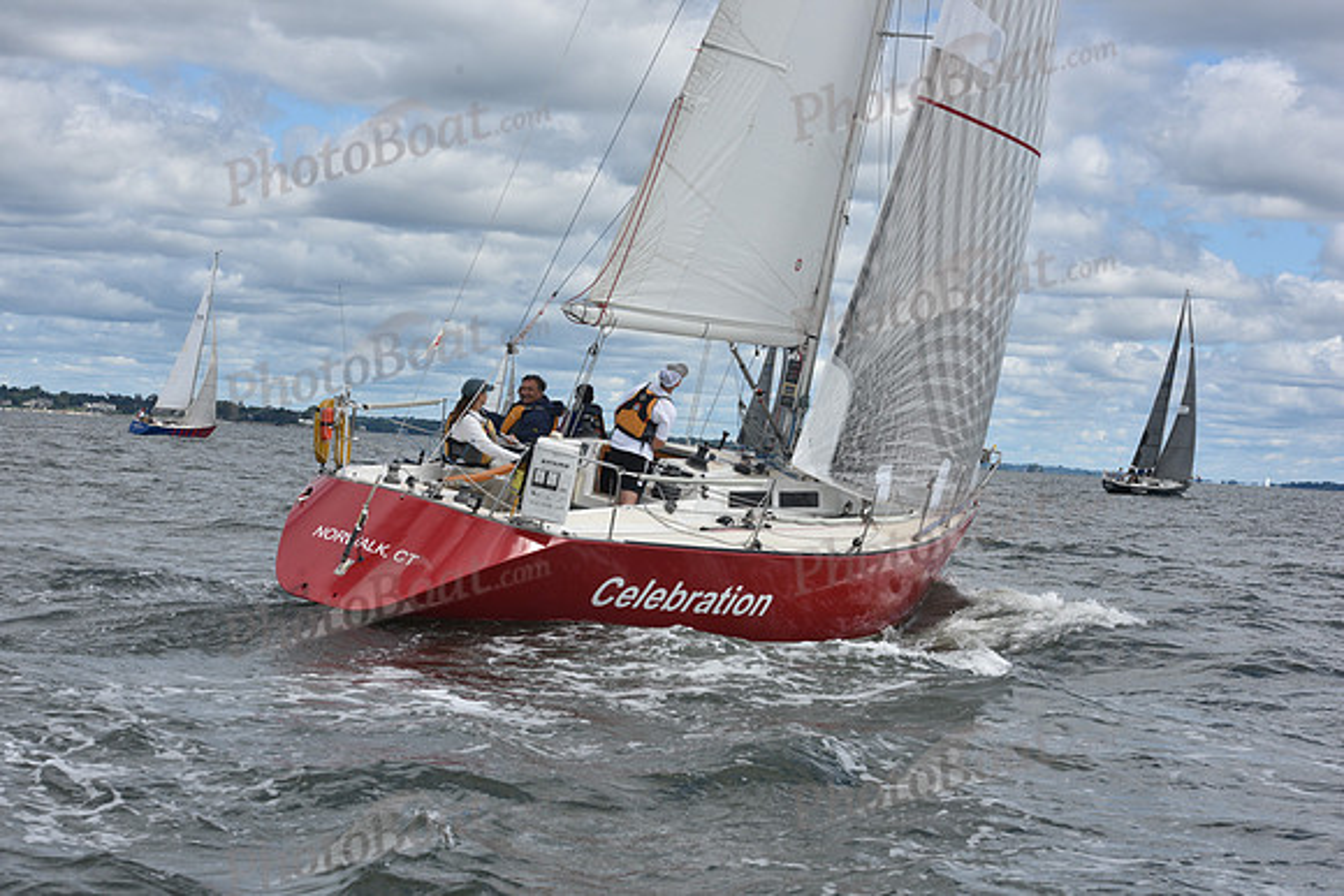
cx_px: 672
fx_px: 2614
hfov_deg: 28.8
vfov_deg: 19.5
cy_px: 448
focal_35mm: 70
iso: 250
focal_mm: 70
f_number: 10
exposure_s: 1/800
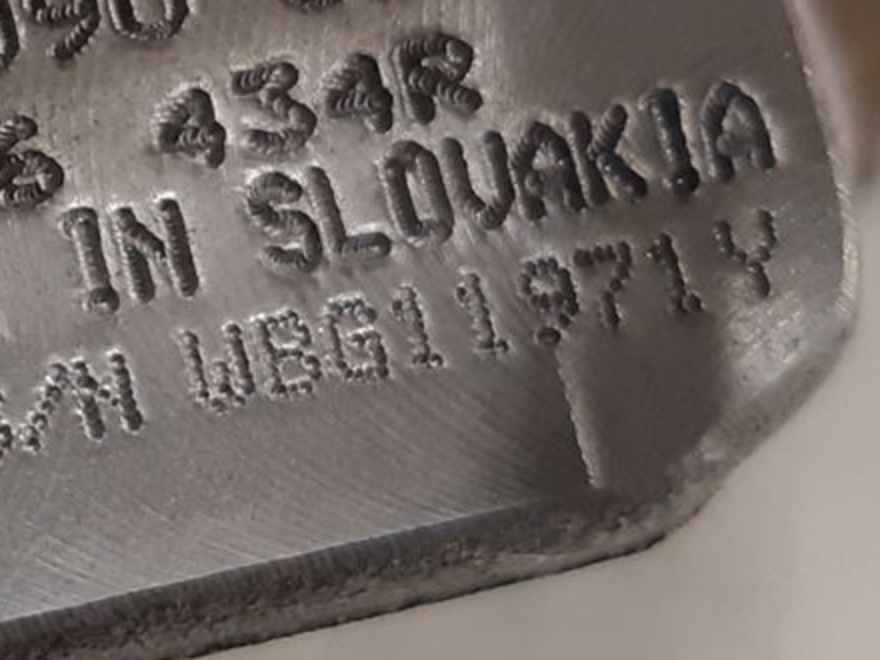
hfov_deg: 15.3
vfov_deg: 12.2
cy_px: 152
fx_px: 3076
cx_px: -332
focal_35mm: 121
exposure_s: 1/50
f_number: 1.7
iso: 160
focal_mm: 3.93
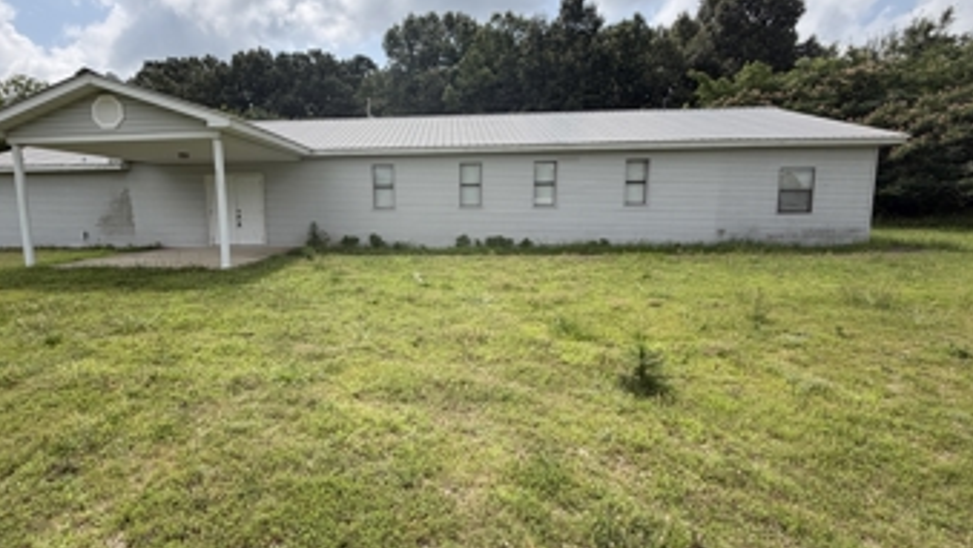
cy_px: 264
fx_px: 465
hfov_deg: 92.0
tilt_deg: -7.0
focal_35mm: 18
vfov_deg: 61.1
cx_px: 416
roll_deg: +0.9
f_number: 2.2
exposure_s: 1/770
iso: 32
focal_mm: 2.22
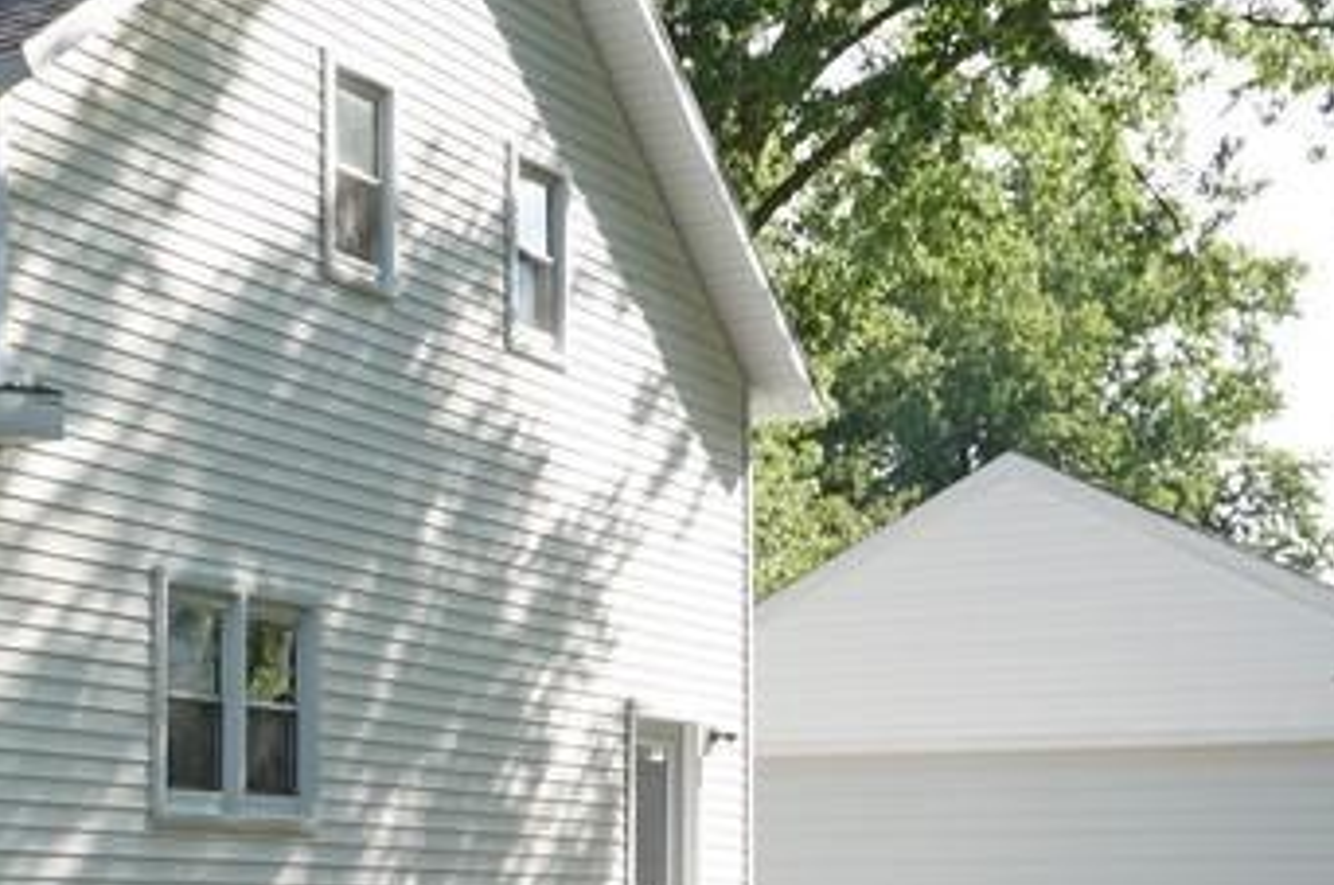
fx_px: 2812
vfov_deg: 17.6
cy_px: 819
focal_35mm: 76
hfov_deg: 24.8
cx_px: -146
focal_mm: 16
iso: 100
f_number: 7.1
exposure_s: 1/100
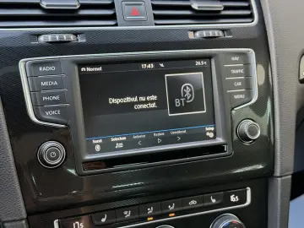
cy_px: 114
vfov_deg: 30.3
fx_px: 422
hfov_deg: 39.7
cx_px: 152
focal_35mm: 48
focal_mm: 6.76
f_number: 1.78
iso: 200
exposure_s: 1/60
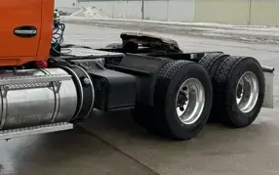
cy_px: 28
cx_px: -6
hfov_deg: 32.5
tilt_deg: +0.0
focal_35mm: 57
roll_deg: -0.6
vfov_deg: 22.4
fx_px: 434
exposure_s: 1/503
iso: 80
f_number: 1.78
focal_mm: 6.86
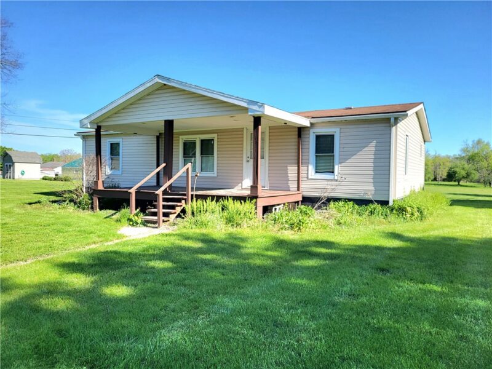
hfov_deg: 67.3
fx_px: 370
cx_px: 246
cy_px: 184
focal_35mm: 26
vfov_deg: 53.1
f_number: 1.8
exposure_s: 1/1429
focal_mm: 5.4
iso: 40
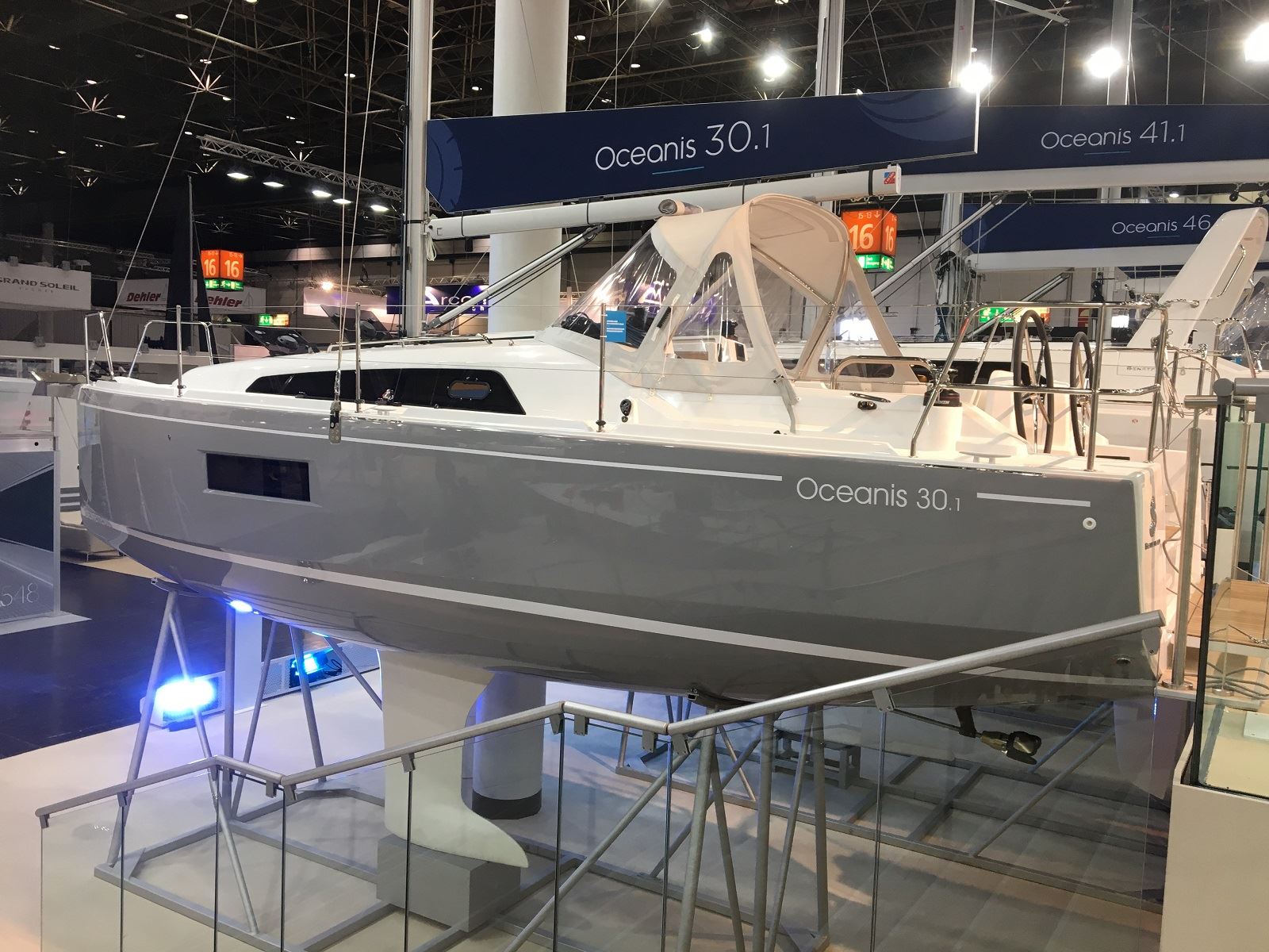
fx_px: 1063
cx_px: 634
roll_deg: -3.0
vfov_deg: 48.2
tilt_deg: -4.6
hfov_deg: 61.7
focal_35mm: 29
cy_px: 476
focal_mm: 4.15
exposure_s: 1/33
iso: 32
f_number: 2.2
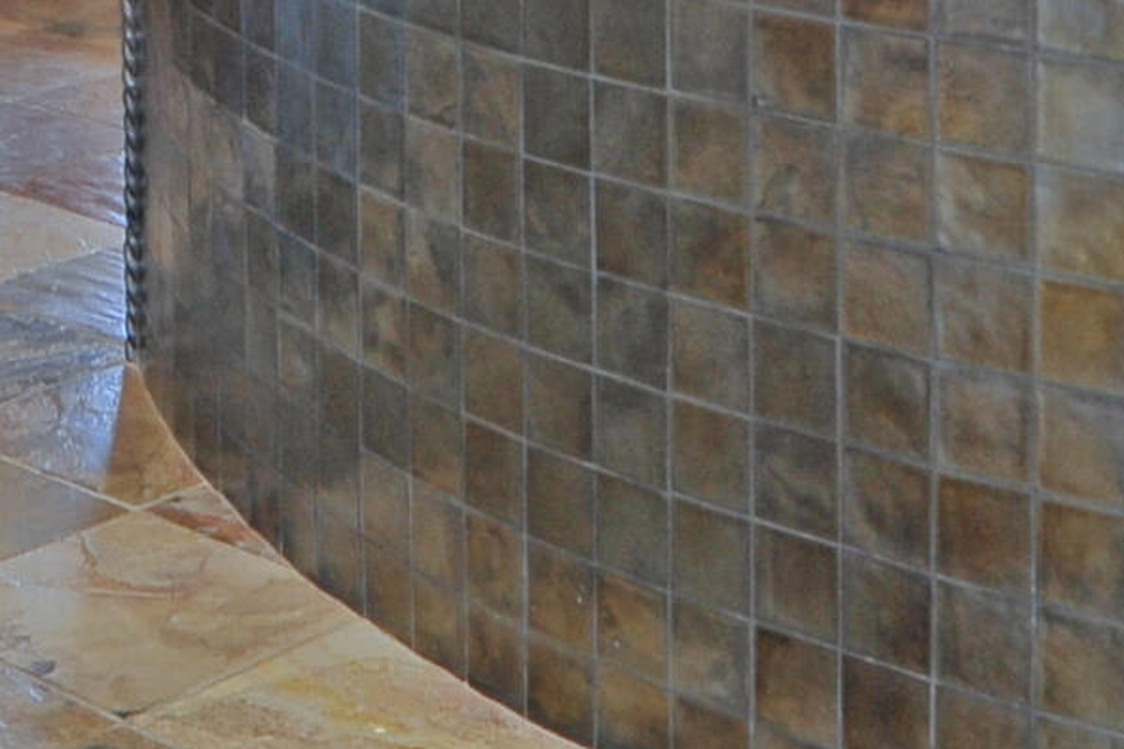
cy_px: -887
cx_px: 220
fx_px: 2840
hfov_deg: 22.1
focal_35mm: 91
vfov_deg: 12.6
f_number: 7.1
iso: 640
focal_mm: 18
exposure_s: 1/40
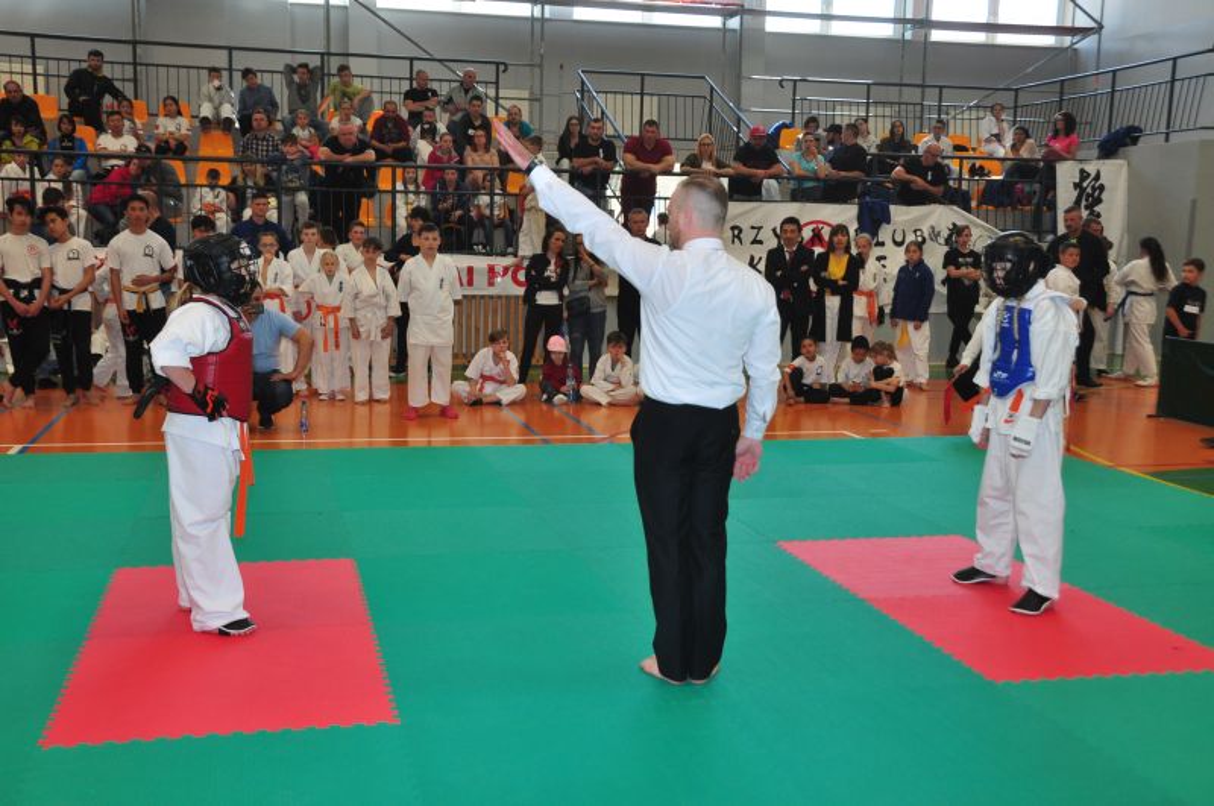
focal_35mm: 39
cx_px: 607
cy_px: 403
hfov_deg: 49.6
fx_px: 1313
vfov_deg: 34.1
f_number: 6.3
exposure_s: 1/160
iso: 500
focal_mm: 26
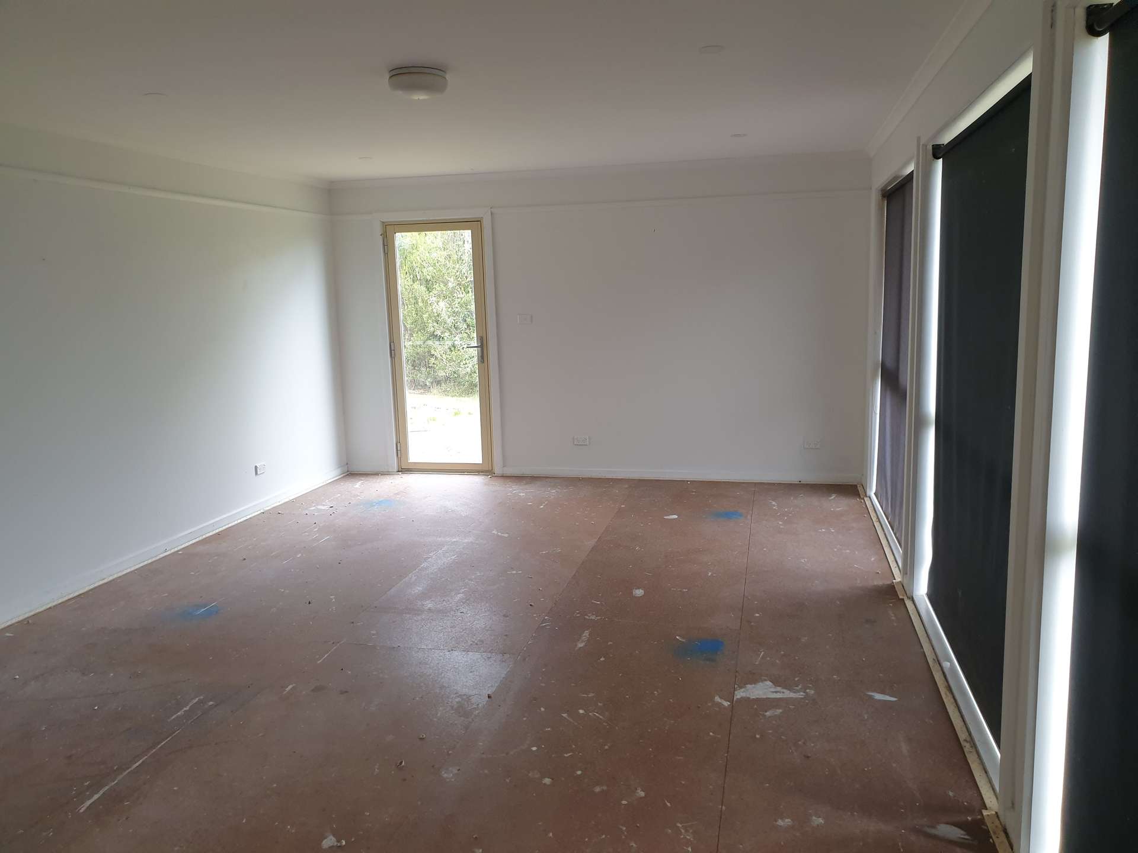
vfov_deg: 53.1
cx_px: 569
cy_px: 426
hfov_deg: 67.3
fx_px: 855
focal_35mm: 26
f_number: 2.4
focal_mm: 4.3
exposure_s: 1/50
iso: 160
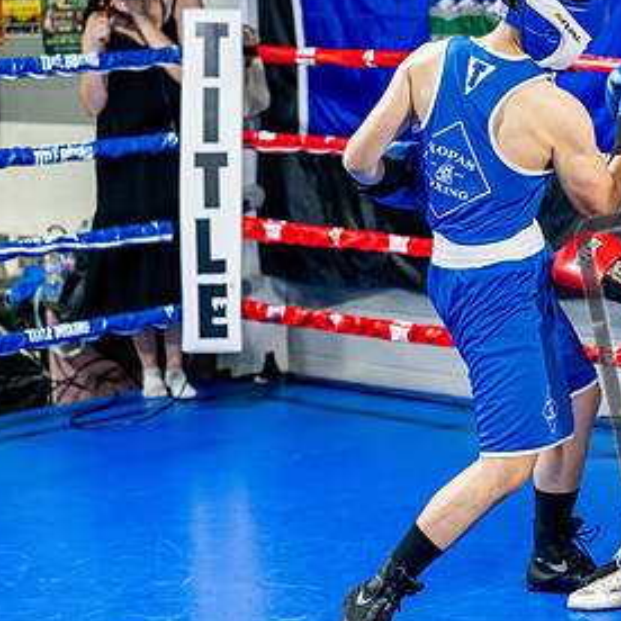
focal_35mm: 107
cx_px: 580
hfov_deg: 16.0
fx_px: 2172
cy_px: 255
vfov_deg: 16.3
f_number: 2
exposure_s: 1/800
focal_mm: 60
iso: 4000
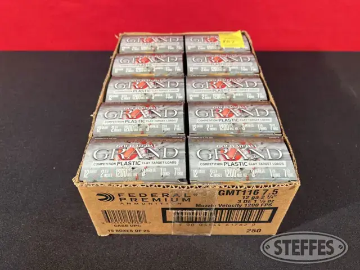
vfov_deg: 53.1
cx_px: 180
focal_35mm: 26
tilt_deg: -44.5
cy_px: 135
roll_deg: +1.1
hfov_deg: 67.3
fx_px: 270
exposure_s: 1/120
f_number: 1.5
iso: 50
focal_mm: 5.7
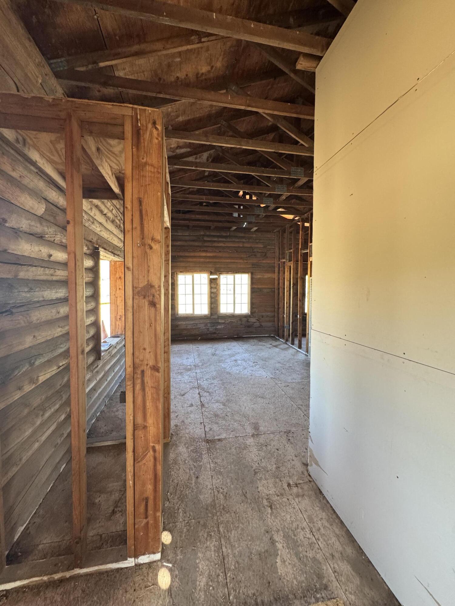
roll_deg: +0.3
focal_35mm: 14
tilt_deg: -3.9
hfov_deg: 85.7
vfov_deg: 102.1
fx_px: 245
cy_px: 303
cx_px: 228
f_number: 2.2
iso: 250
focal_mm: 2.22
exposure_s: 1/99
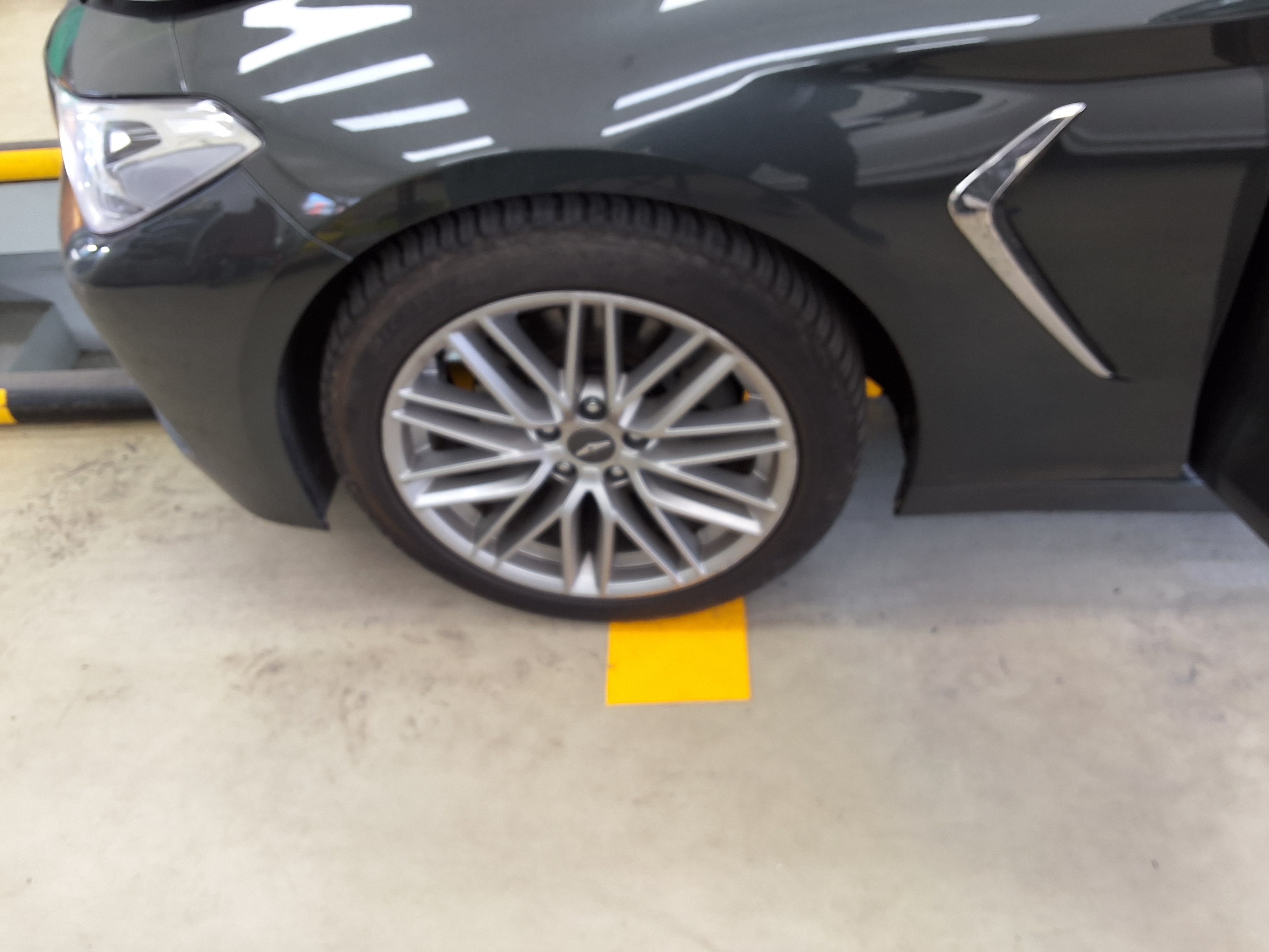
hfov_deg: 63.4
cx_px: 634
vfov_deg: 49.7
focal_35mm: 28
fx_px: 1026
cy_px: 476
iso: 50
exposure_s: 1/40
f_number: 1.9
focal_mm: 2.91
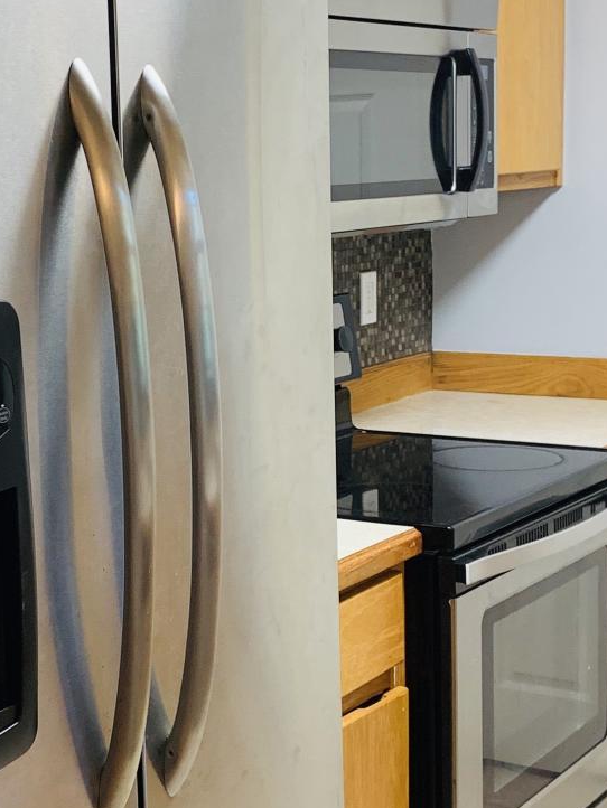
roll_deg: +2.0
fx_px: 1682
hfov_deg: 20.2
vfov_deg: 27.0
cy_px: 430
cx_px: 118
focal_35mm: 72
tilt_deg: -8.0
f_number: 1.8
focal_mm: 4.25
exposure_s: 1/60
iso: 100
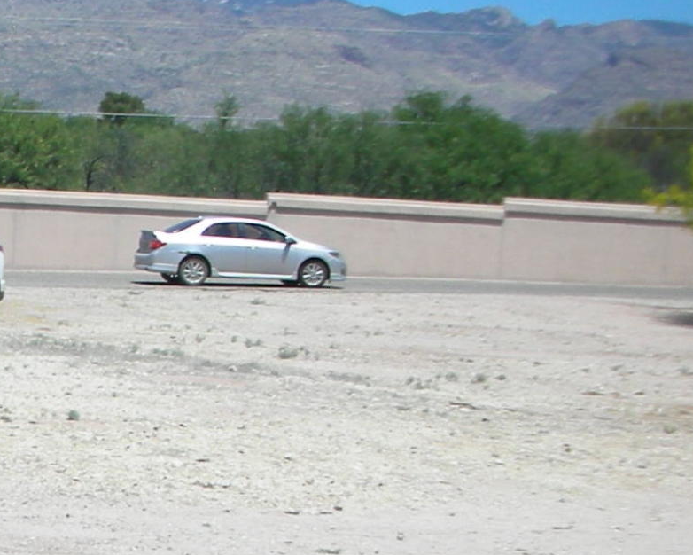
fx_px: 2687
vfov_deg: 11.5
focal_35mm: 131
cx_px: -536
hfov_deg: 13.3
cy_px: 739
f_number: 8.5
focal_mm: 5.8
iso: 50
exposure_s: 1/110
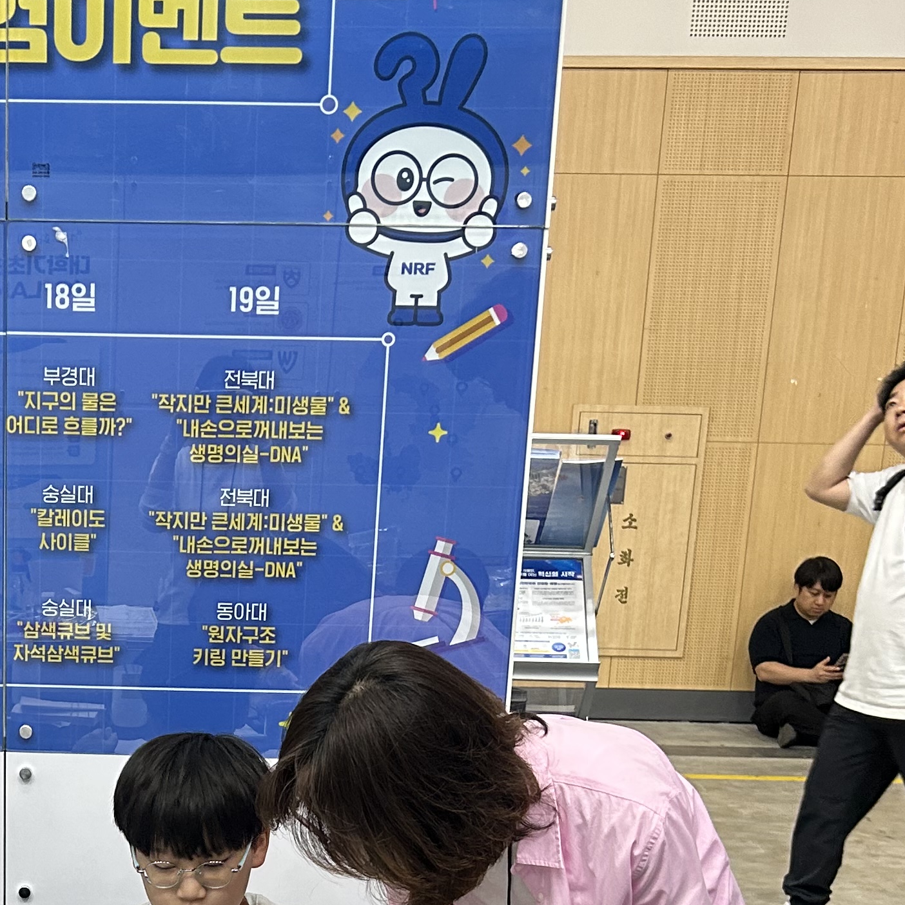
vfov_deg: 24.5
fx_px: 1952
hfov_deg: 25.3
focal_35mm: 66
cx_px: 98
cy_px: 966
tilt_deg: -16.1
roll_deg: -0.8
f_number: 1.5
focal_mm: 5.7
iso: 125
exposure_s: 1/120
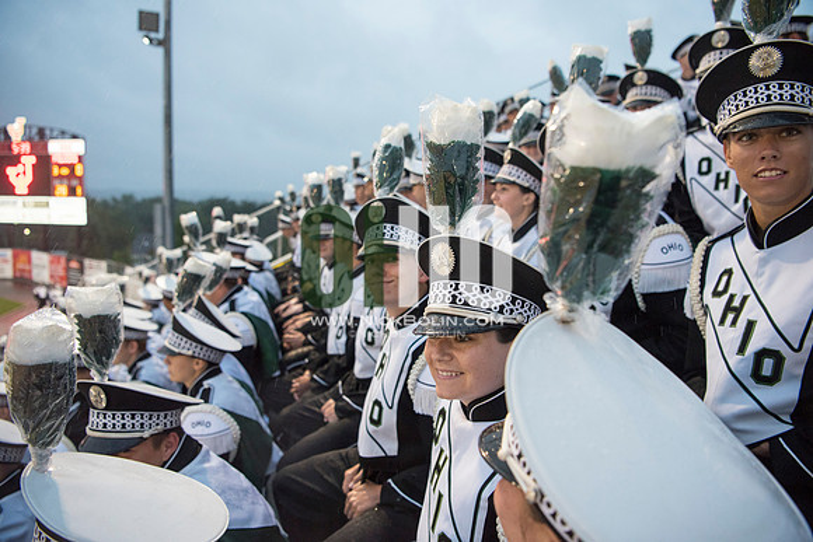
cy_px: 271
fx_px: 542
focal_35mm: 24
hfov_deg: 73.7
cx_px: 406
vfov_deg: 53.2
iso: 2000
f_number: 3.2
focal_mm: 24
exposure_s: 1/320
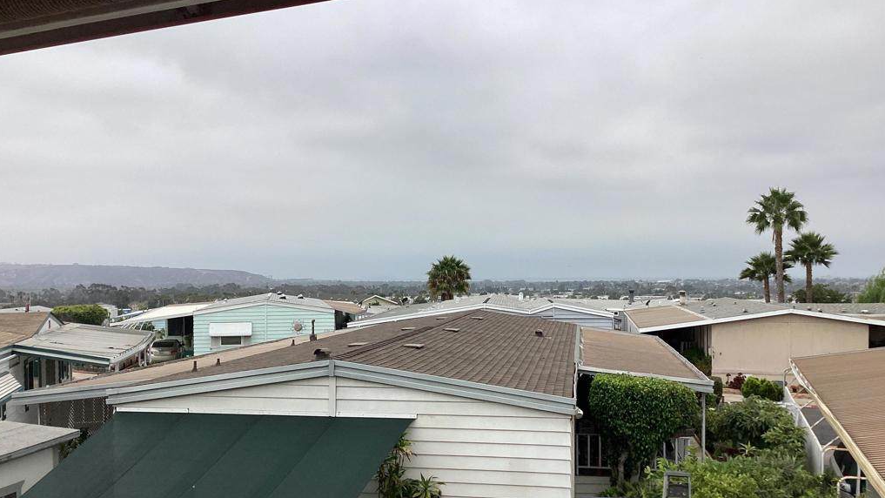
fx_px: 798
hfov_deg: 58.0
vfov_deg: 34.6
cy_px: 290
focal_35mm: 34
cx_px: 440
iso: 25
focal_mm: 3.3
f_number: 2.4
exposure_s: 1/2092
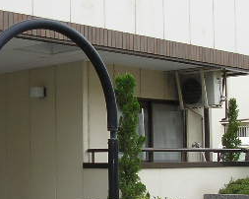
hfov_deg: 20.1
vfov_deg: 16.3
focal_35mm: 94
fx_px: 692
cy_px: 109
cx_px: 44
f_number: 4.1
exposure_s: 1/168
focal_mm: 5.8
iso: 71
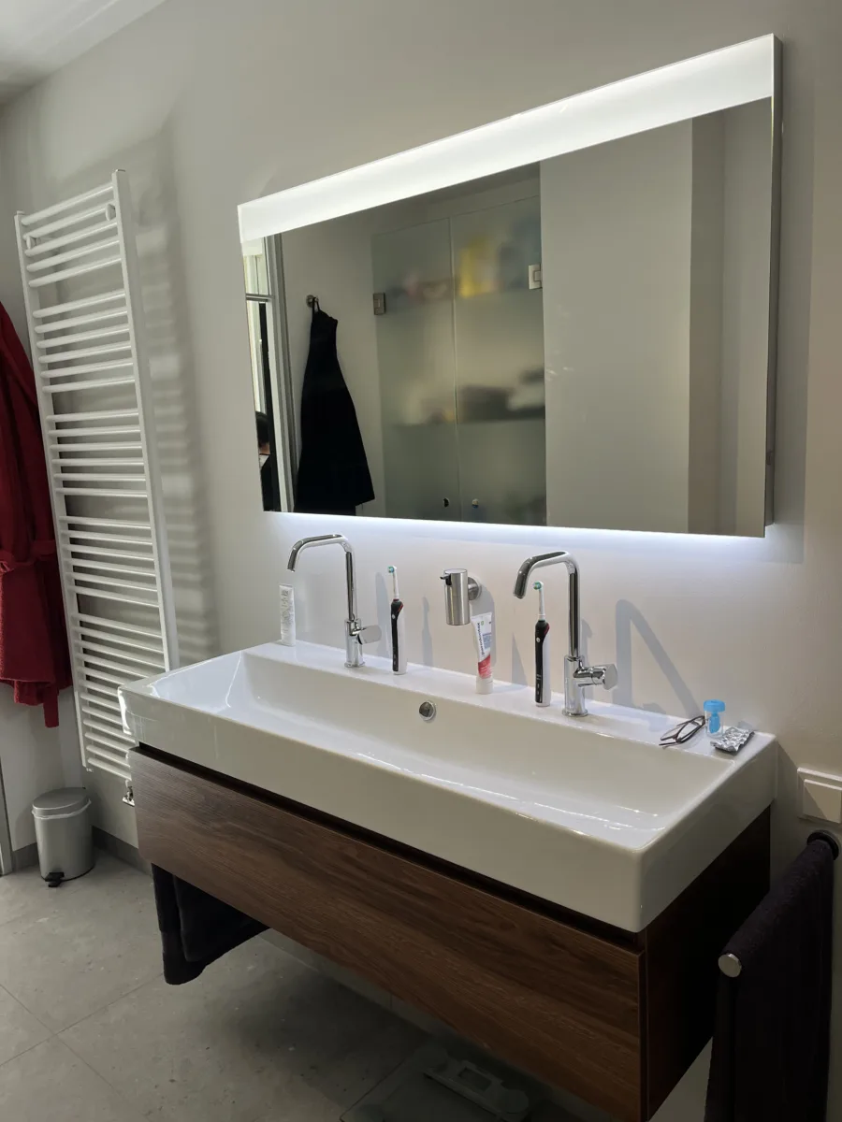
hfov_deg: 53.1
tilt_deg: -9.5
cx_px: 421
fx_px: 843
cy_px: 561
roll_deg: +2.1
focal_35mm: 26
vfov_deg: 67.3
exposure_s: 1/121
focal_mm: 5.1
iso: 100
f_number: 1.6
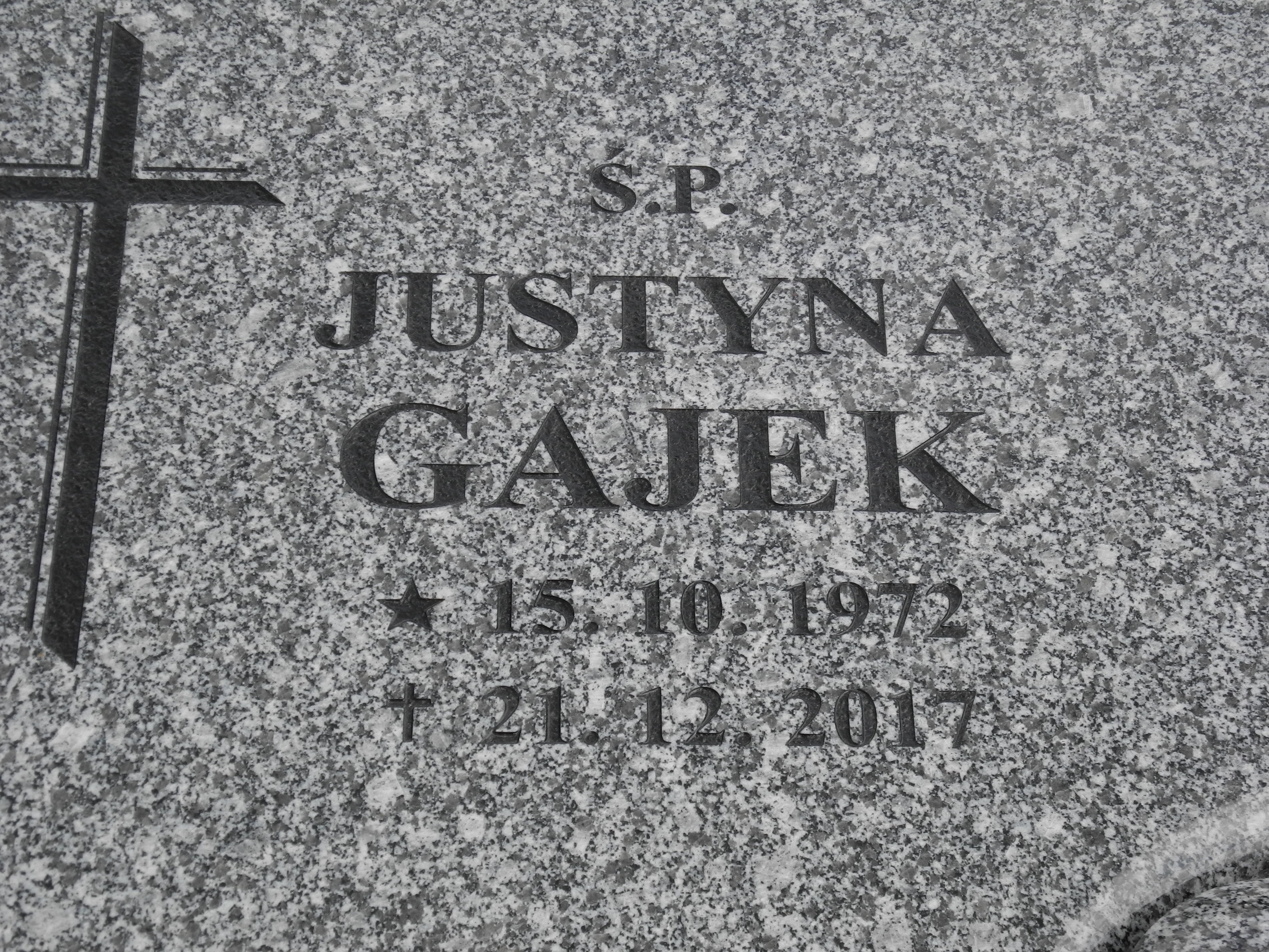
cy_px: 476
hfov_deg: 23.0
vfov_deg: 17.4
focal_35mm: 85
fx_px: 3116
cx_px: 634
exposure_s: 1/640
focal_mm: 18.1
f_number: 4
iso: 100
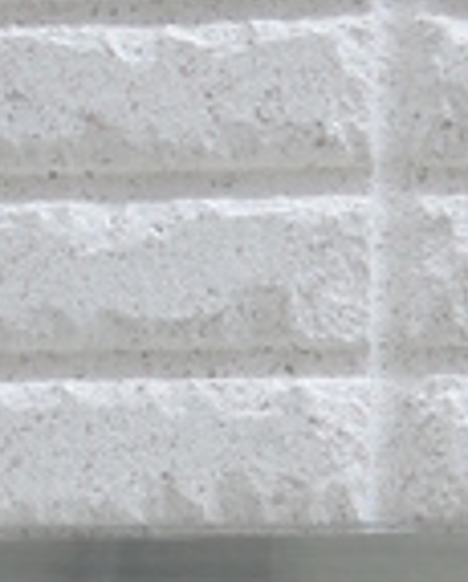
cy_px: 993
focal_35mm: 135
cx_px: 448
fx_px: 2330
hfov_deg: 11.4
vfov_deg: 13.1
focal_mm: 6.6
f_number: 3.2
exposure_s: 1/100
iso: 80
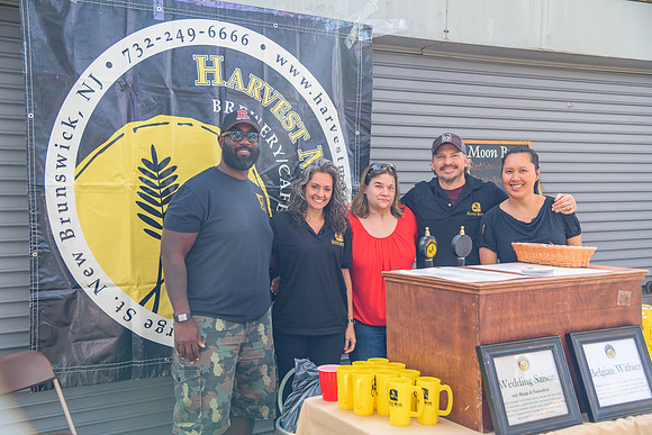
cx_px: 326
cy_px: 218
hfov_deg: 48.4
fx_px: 725
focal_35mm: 40
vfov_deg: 33.4
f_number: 4
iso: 280
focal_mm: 40
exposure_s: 1/200
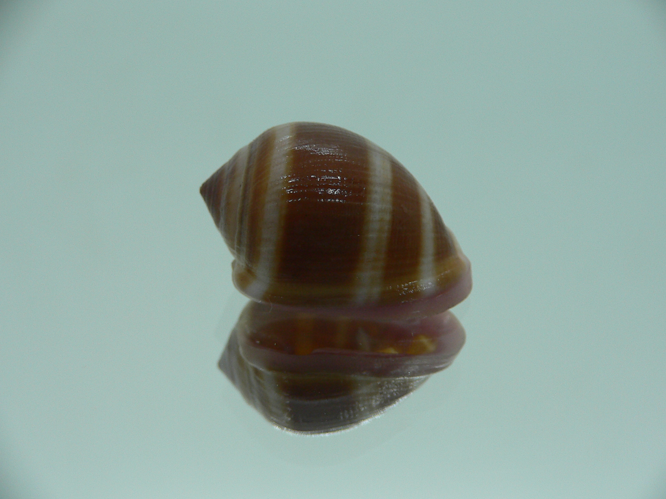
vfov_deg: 39.7
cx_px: 335
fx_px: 693
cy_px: 252
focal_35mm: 36
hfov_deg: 51.4
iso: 80
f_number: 2.8
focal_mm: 4.6
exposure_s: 1/60
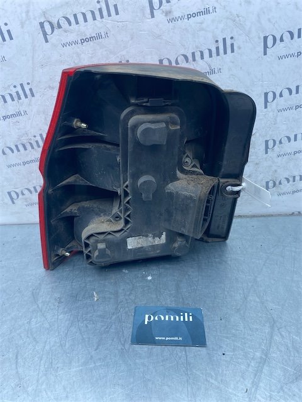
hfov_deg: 53.1
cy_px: 201
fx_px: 302
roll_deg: +1.5
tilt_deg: -30.4
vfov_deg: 67.3
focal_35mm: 26
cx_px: 151
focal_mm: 4.25
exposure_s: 1/483
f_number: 1.8
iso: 32
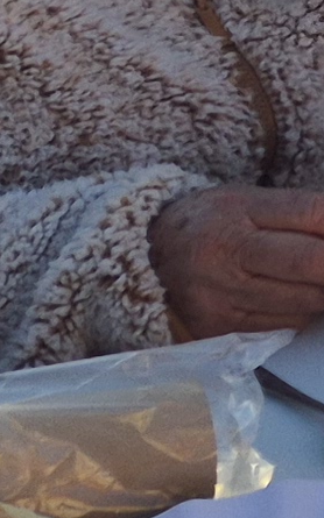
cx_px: 1937
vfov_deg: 9.3
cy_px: -326
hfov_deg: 4.5
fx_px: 3095
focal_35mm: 219
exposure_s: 1/1320
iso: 25
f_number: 1.8
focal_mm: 5.4
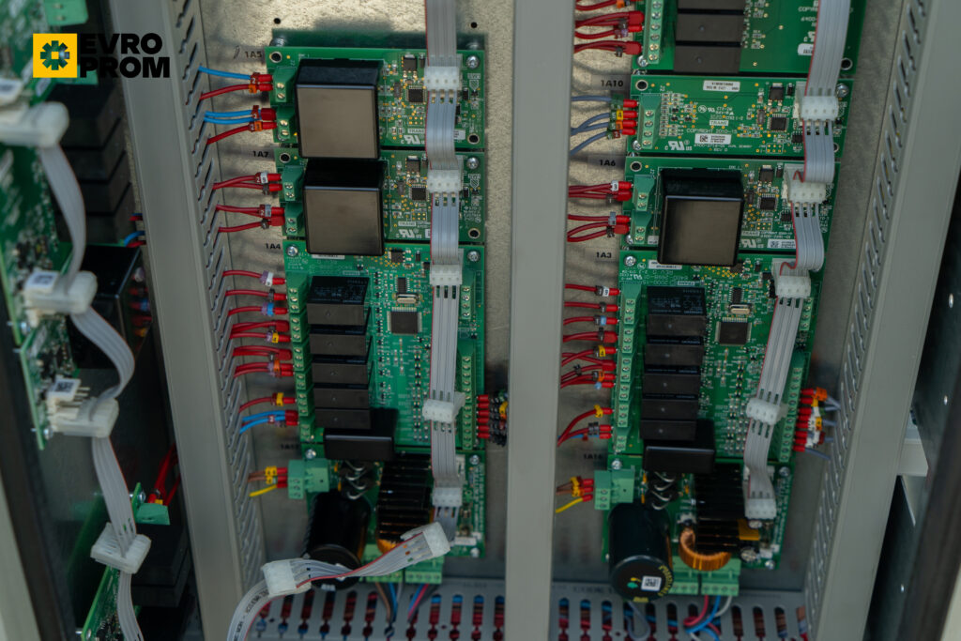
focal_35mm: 54
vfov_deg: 25.1
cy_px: 320
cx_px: 480
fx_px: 1442
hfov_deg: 36.9
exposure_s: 1/80
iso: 200
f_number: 5.6
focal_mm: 54
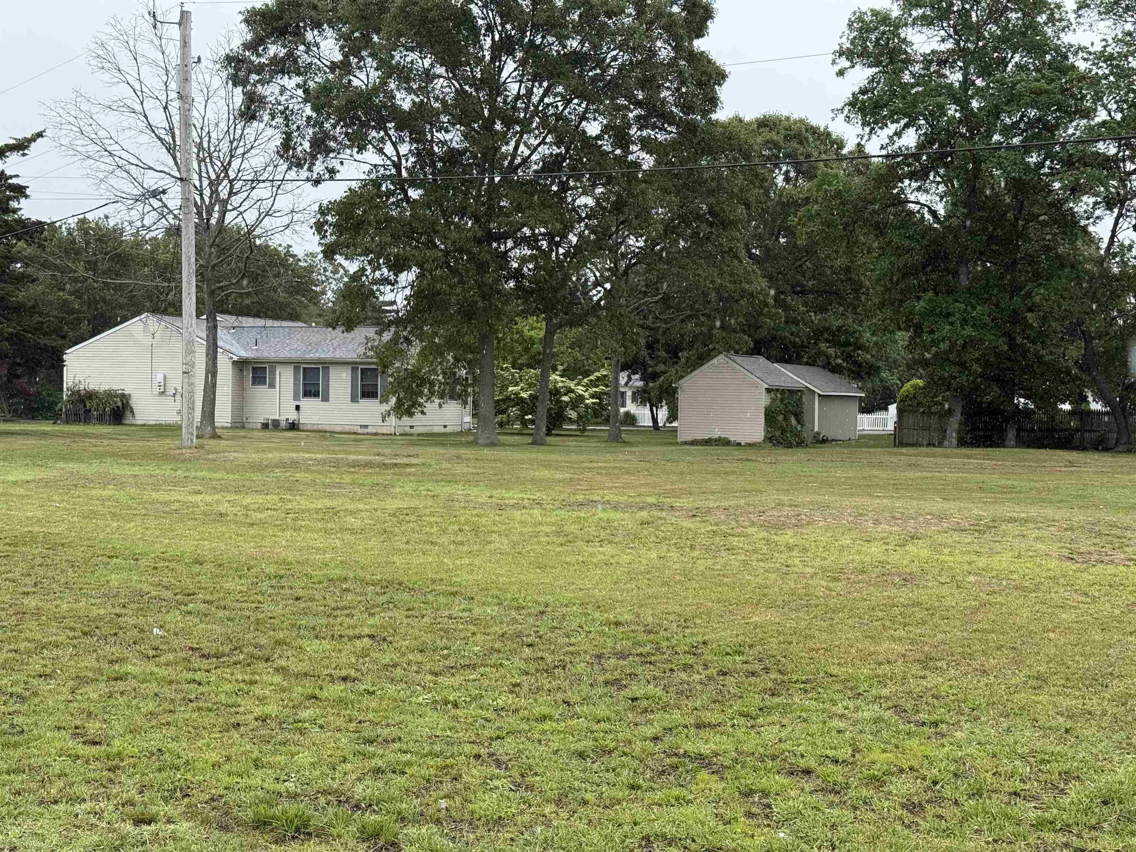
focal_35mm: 48
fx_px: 1575
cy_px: 426
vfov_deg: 30.3
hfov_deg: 39.7
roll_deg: -0.8
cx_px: 568
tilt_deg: +0.2
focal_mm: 6.76
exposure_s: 1/1543
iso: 100
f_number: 1.78
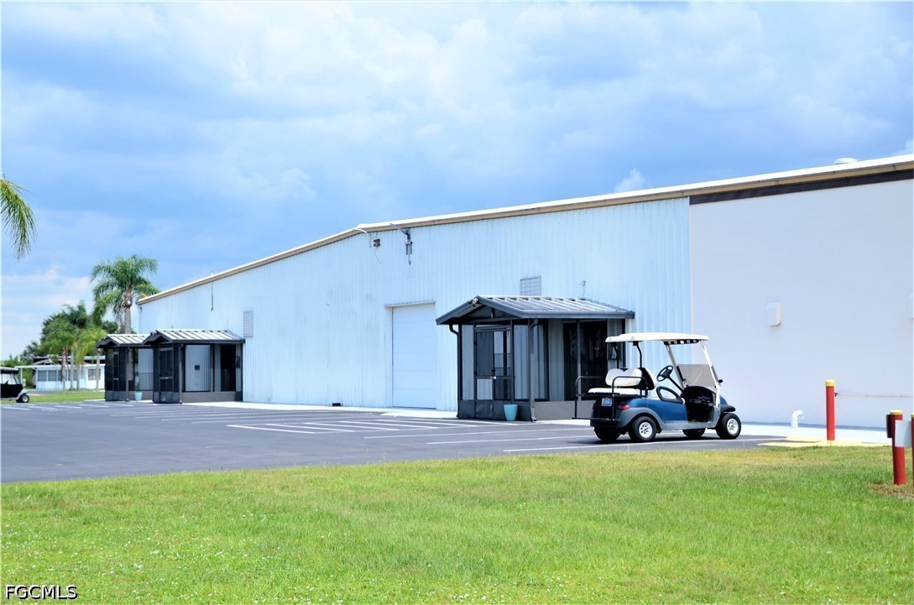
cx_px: 457
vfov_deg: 21.5
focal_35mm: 63
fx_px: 1596
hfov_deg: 32.0
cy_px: 302
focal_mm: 42
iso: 100
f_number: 4.8
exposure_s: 1/320
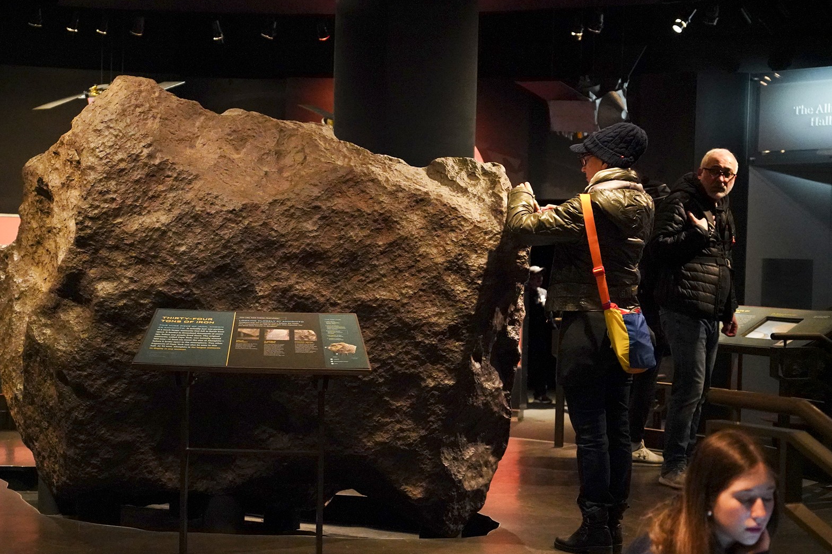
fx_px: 1179
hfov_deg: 38.8
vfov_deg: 26.5
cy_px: 297
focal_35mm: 51
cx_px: 352
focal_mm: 40
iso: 10000
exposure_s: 1/80
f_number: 2.8
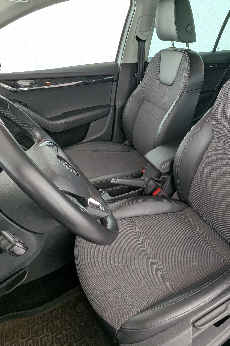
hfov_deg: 52.2
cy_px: 177
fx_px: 220
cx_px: 179
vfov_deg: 76.1
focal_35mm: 23
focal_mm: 2.35
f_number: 2.2
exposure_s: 1/41.2
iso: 49
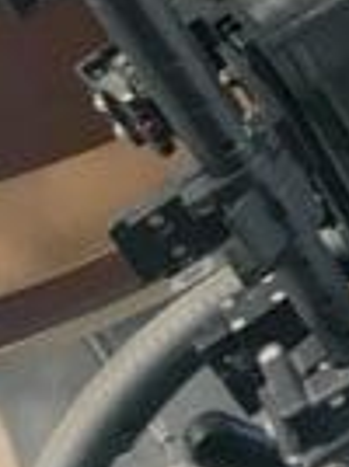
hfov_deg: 13.3
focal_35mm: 101
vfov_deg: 18.4
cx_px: 607
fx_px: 1362
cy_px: -96
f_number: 2.2
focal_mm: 4.15
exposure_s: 1/30
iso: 160
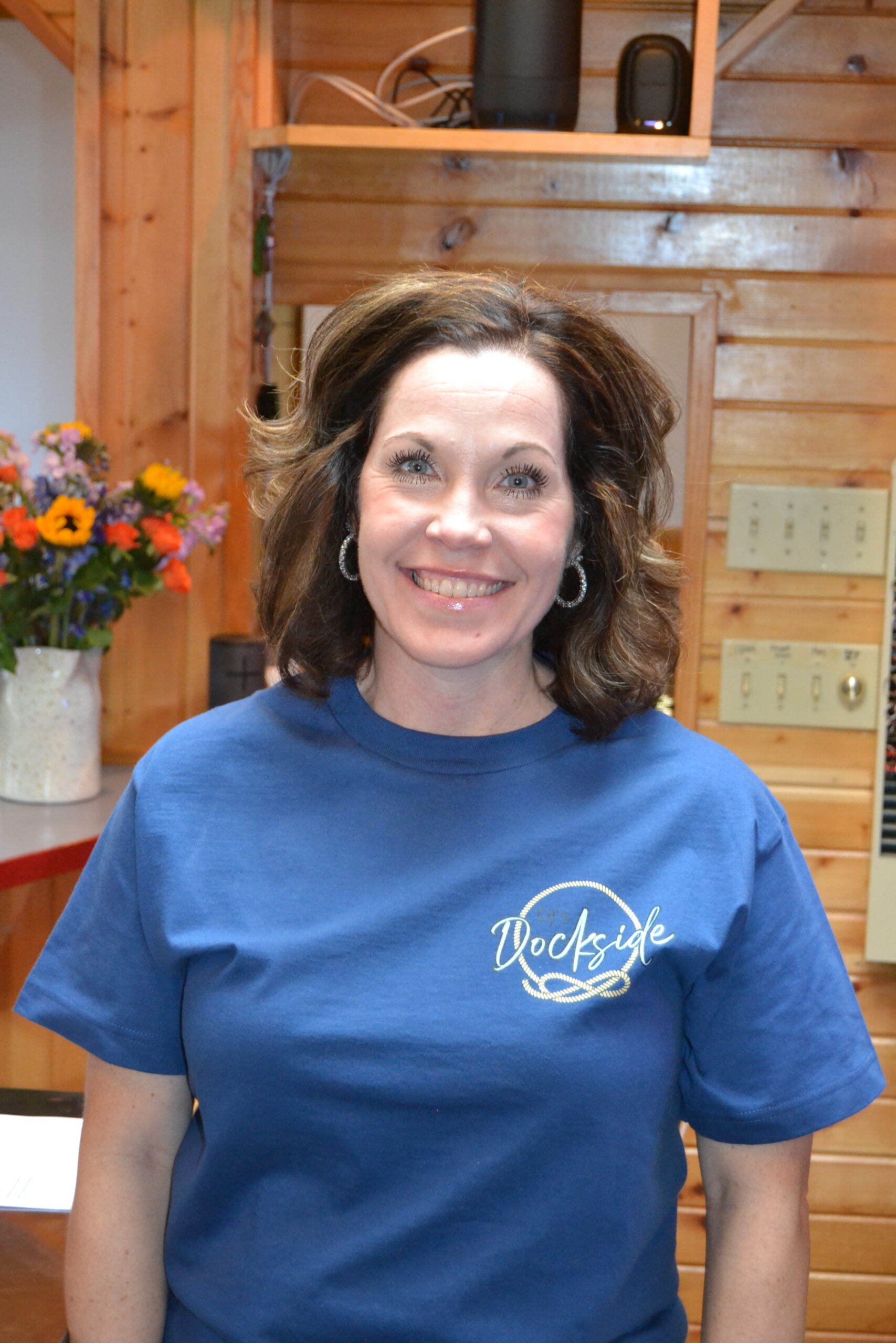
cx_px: 448
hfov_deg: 19.7
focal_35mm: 69
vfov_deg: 29.2
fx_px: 2575
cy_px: 672
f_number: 5.3
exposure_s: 1/60
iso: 2500
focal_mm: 46
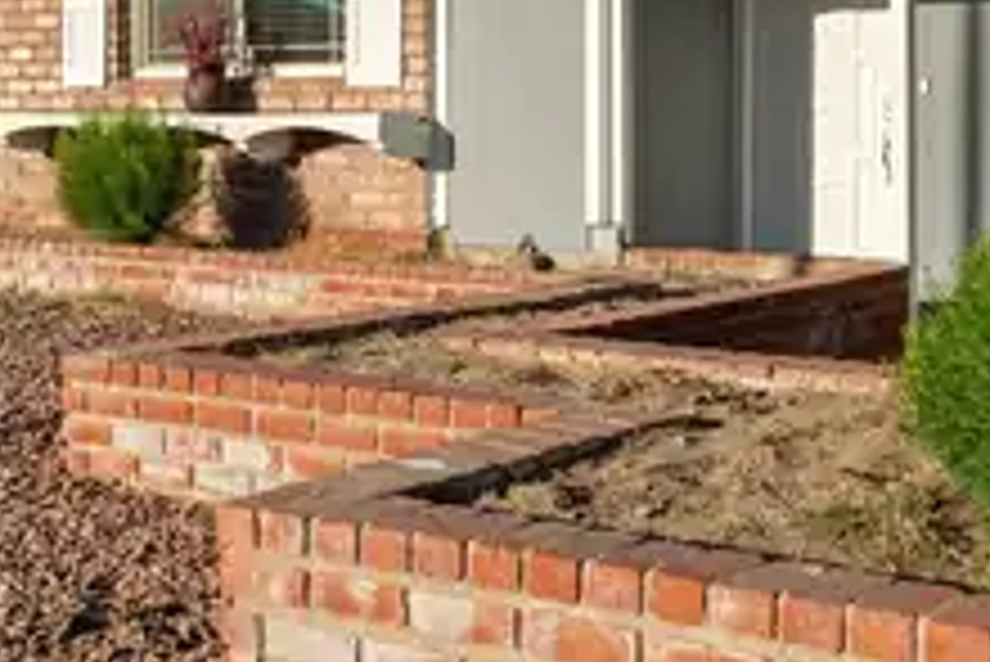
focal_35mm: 60
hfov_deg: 32.8
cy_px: 146
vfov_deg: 22.4
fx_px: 1651
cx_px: 738
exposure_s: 1/400
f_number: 8
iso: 100
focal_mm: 33
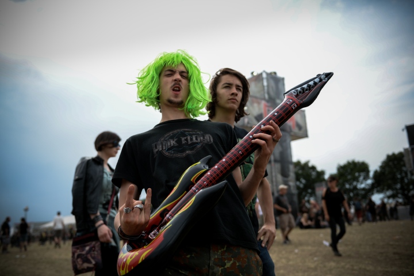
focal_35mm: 32
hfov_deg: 58.8
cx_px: 207
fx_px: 368
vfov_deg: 41.1
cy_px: 138
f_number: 2.8
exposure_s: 1/1250
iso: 125
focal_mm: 32
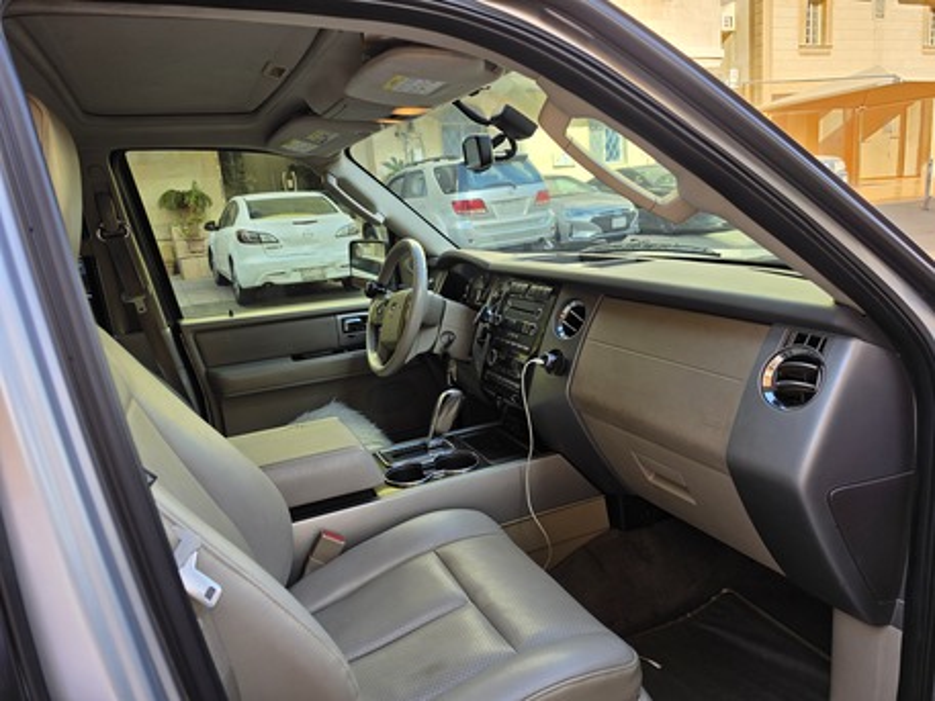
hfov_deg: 73.9
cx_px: 468
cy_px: 350
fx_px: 621
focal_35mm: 23
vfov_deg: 58.9
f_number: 1.4
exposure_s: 1/359
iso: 20
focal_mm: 6.5
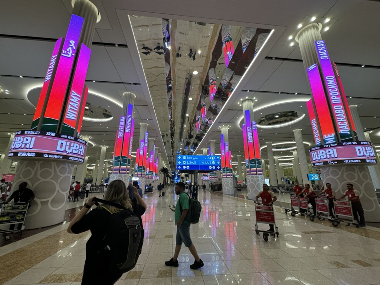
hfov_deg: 102.1
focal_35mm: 14
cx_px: 190
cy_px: 142
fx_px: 154
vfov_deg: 85.7
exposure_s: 1/99
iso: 125
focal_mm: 2.22
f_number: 2.2
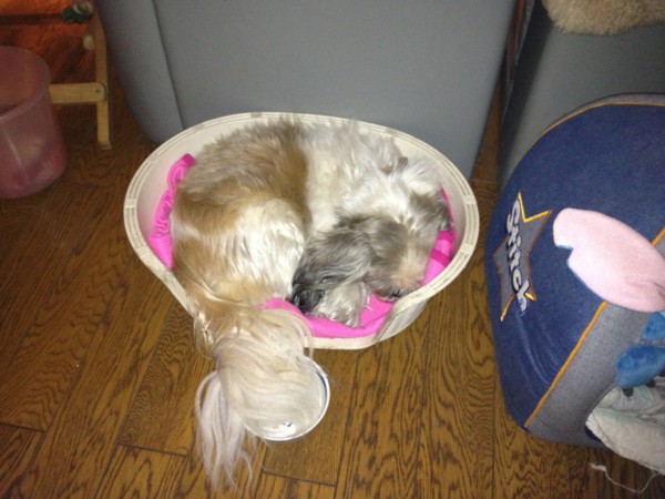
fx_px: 672
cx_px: 332
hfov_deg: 52.6
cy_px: 250
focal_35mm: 35
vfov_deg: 40.7
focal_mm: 4.28
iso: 250
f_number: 2.4
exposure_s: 1/16
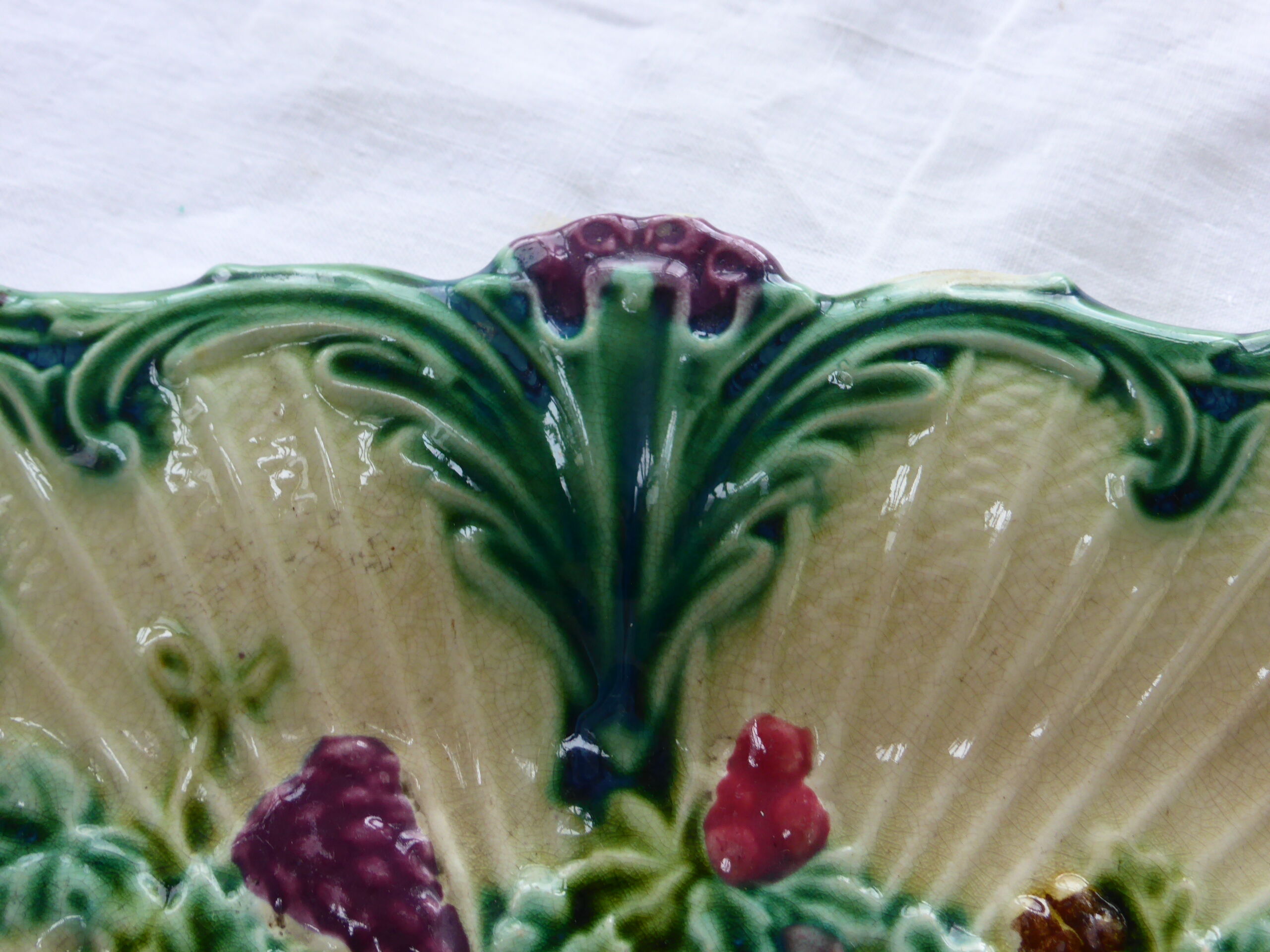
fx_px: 2385
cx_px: 635
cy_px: 476
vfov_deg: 22.6
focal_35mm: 65
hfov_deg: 29.8
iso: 100
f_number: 4.8
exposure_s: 1/60
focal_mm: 11
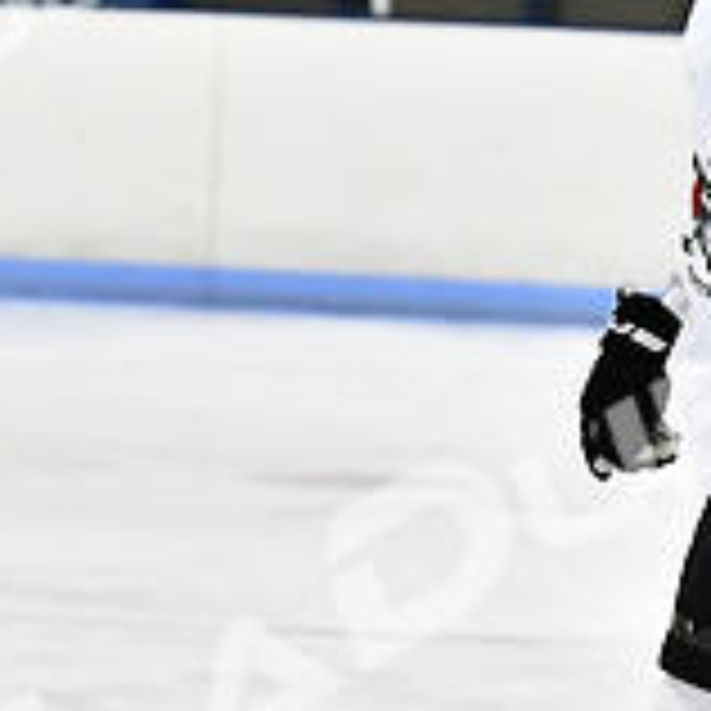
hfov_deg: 3.7
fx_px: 11084
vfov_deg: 3.7
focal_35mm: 477
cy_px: 439
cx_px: 598
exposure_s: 1/1600
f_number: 2.8
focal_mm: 102
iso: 8000
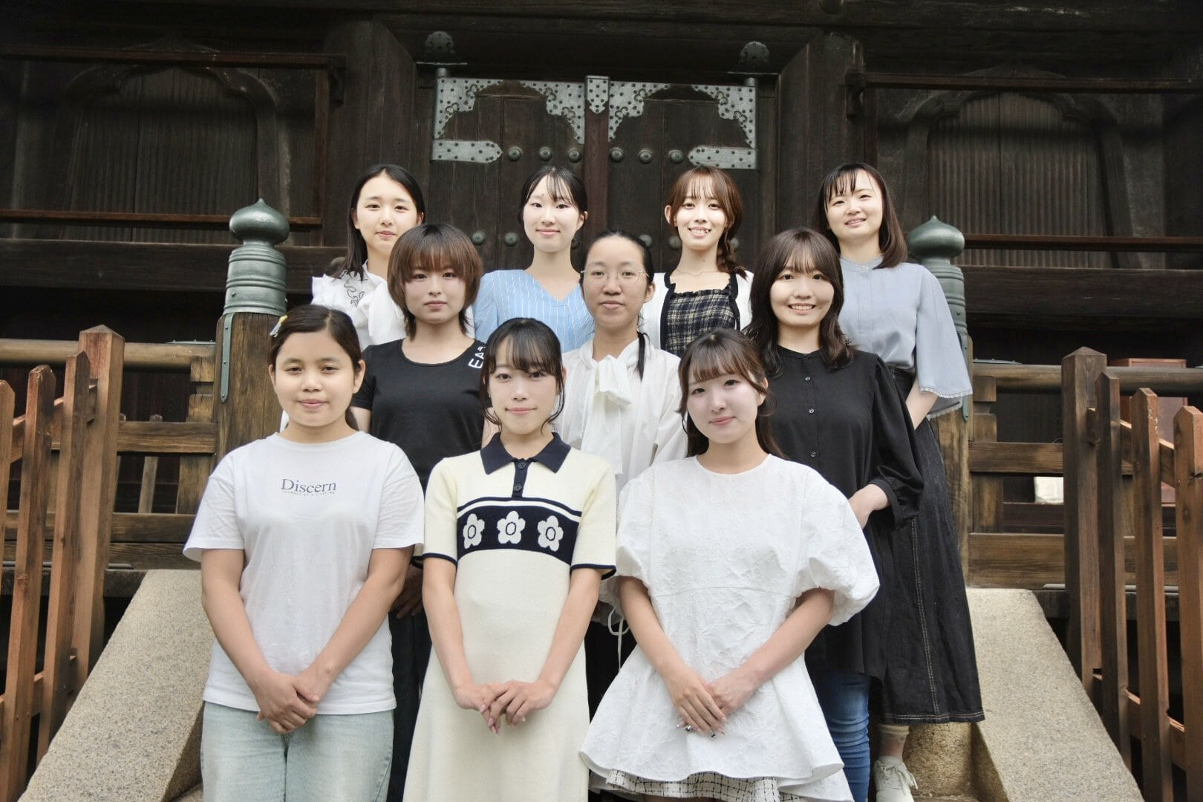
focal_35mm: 36
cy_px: 401
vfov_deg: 36.9
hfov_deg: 53.1
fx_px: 1203
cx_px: 602
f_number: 3
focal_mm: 24
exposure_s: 1/1600
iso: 250
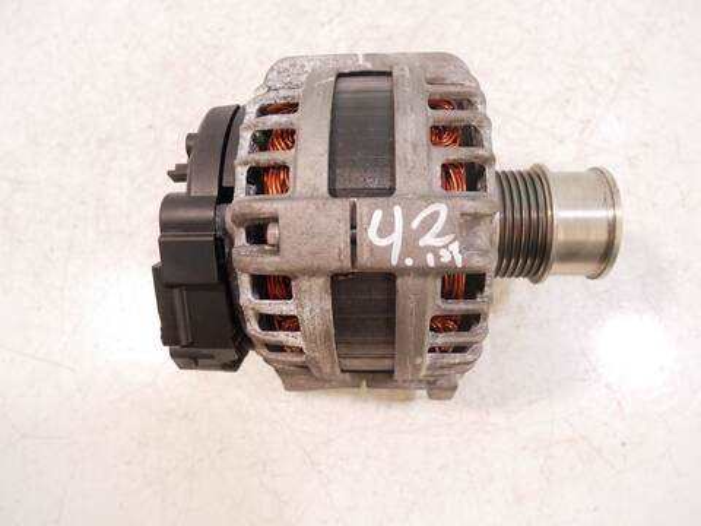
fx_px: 486
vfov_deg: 56.8
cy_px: 263
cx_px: 350
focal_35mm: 24
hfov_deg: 71.6
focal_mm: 12
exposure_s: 1/125
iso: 1600
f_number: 3.5
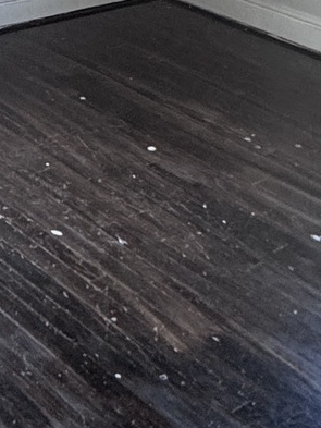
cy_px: -155
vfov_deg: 21.2
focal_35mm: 82
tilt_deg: -10.0
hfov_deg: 17.4
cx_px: -37
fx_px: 1013
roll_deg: -1.5
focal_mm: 2.22
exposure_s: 1/120
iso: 250
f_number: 2.2
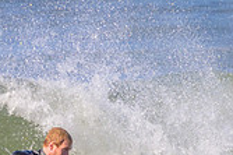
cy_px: 181
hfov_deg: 0.7
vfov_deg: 0.5
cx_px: 91
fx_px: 17955
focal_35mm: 2777
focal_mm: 800
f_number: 11
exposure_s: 1/2000
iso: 1250
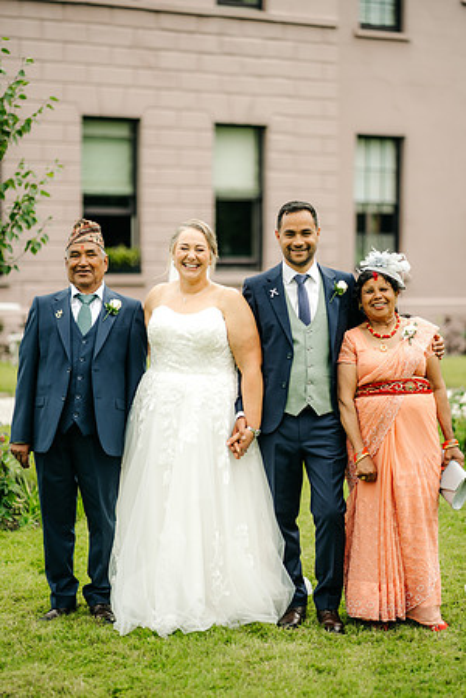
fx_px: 1650
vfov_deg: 23.9
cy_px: 349
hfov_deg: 16.1
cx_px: 233
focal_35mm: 85
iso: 100
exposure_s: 1/800
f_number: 2
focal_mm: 85
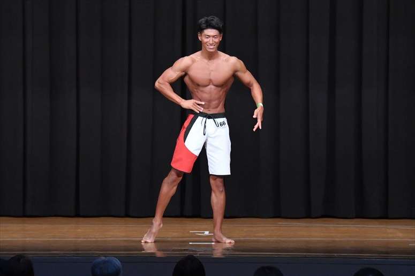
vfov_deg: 6.8
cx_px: 208
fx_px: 2328
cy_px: 138
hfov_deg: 10.2
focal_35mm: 202
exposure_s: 1/400
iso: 8000
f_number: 5.6
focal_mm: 135
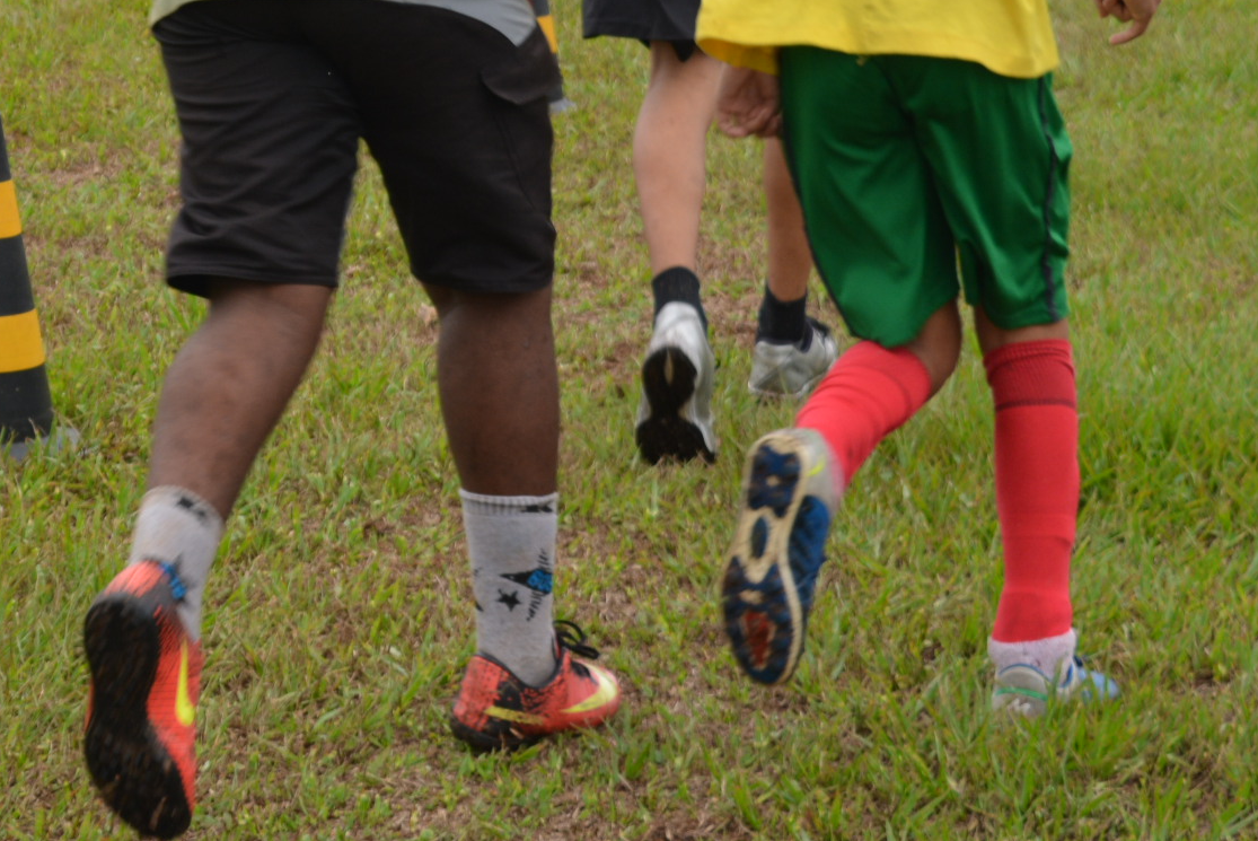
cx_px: -261
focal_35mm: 161
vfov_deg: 8.5
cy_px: -50
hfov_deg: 12.4
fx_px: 5629
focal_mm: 40
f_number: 6.3
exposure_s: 1/160
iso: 200
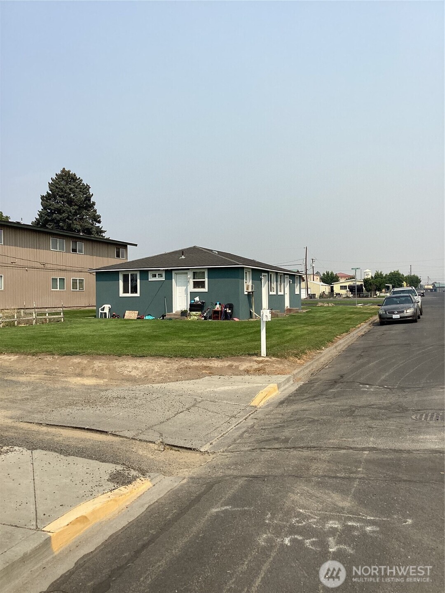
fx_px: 531
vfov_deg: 58.4
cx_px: 222
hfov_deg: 45.4
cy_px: 296
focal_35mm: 31
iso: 25
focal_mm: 3.3
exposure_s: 1/1942
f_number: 2.4
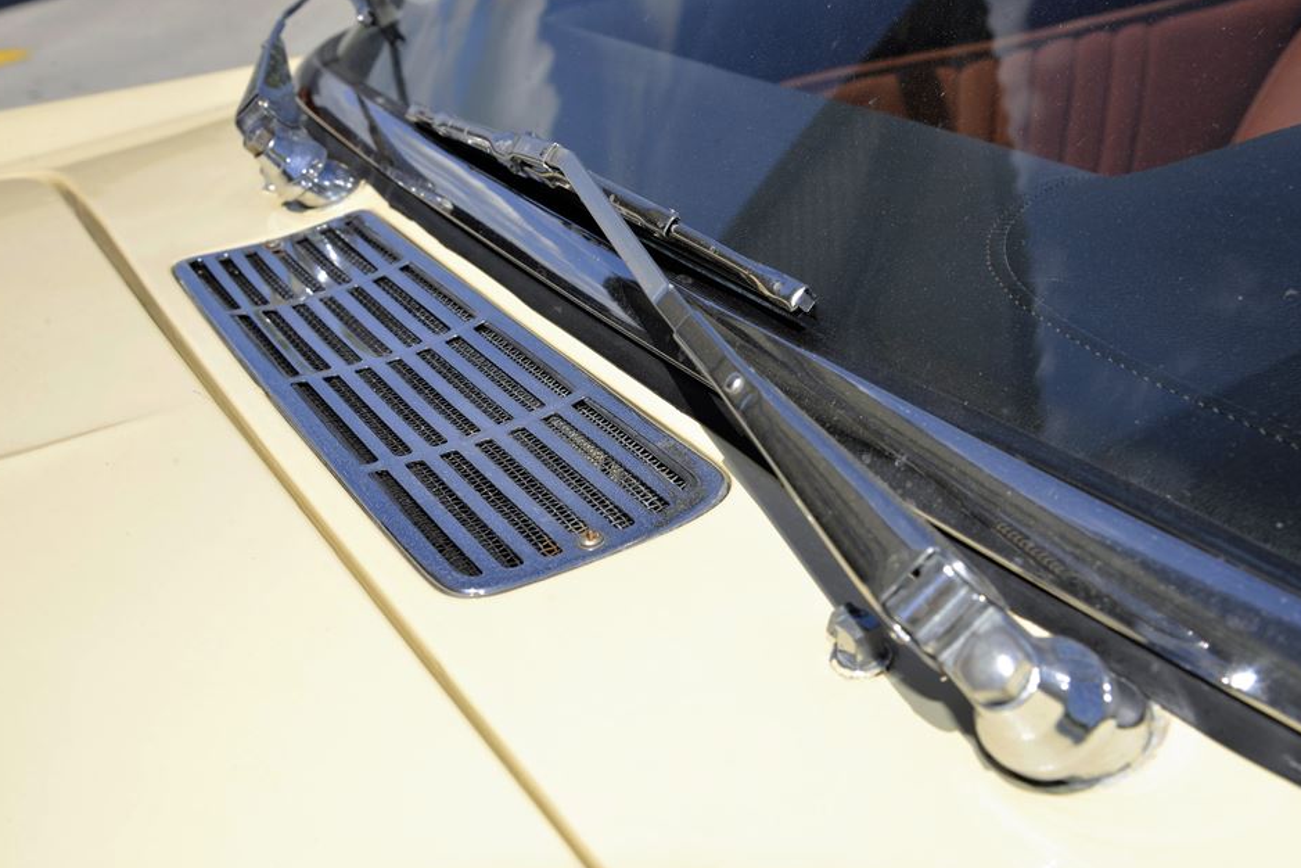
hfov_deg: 40.3
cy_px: 438
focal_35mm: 49
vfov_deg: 27.5
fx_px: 1771
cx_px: 646
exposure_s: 1/200
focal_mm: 48
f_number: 11
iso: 100
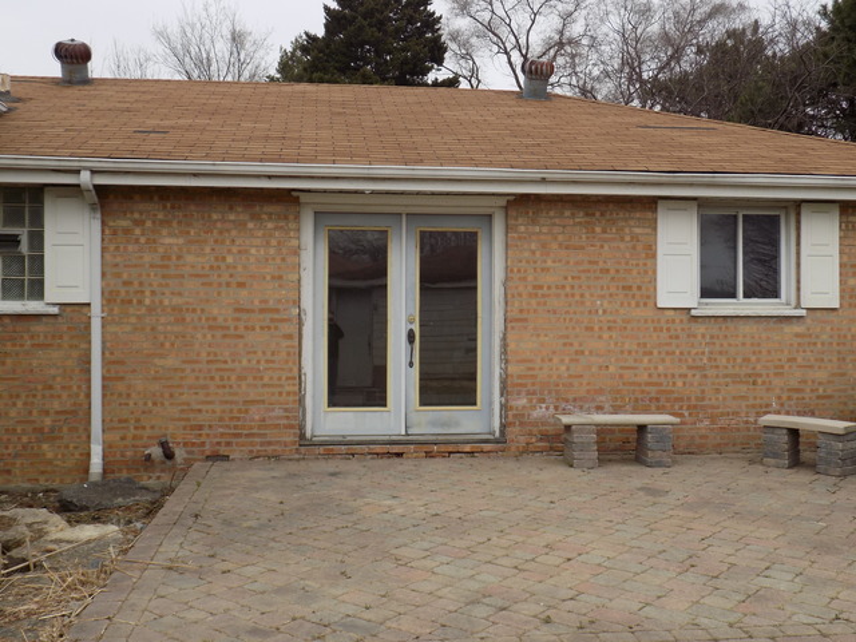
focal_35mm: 34
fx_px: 841
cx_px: 428
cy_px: 321
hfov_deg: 54.0
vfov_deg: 41.8
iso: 80
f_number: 3.4
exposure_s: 1/200
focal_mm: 6.1
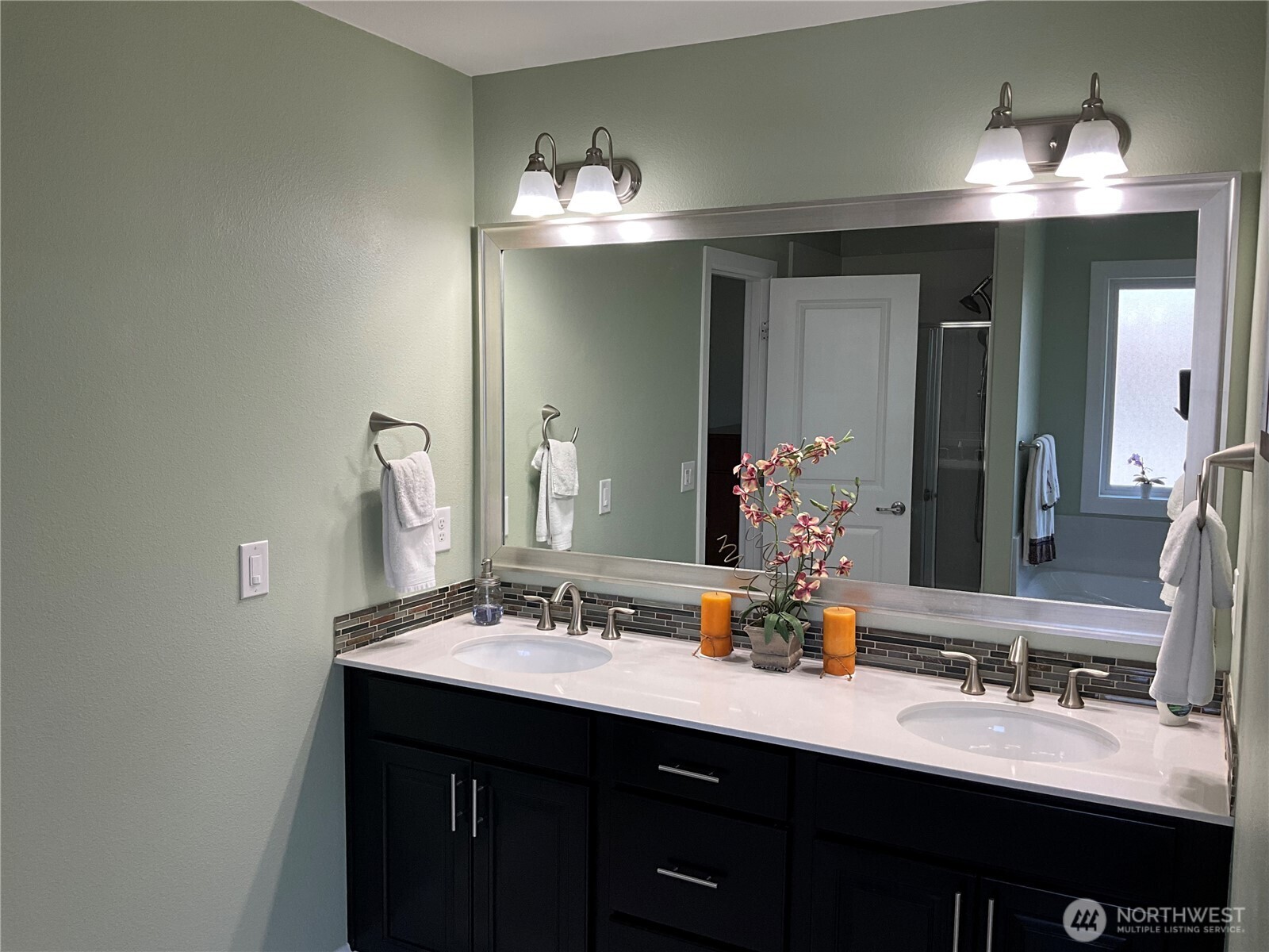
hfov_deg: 61.7
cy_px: 476
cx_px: 634
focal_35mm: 29
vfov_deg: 48.2
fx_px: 1063
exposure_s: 1/120
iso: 50
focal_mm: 3
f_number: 1.8
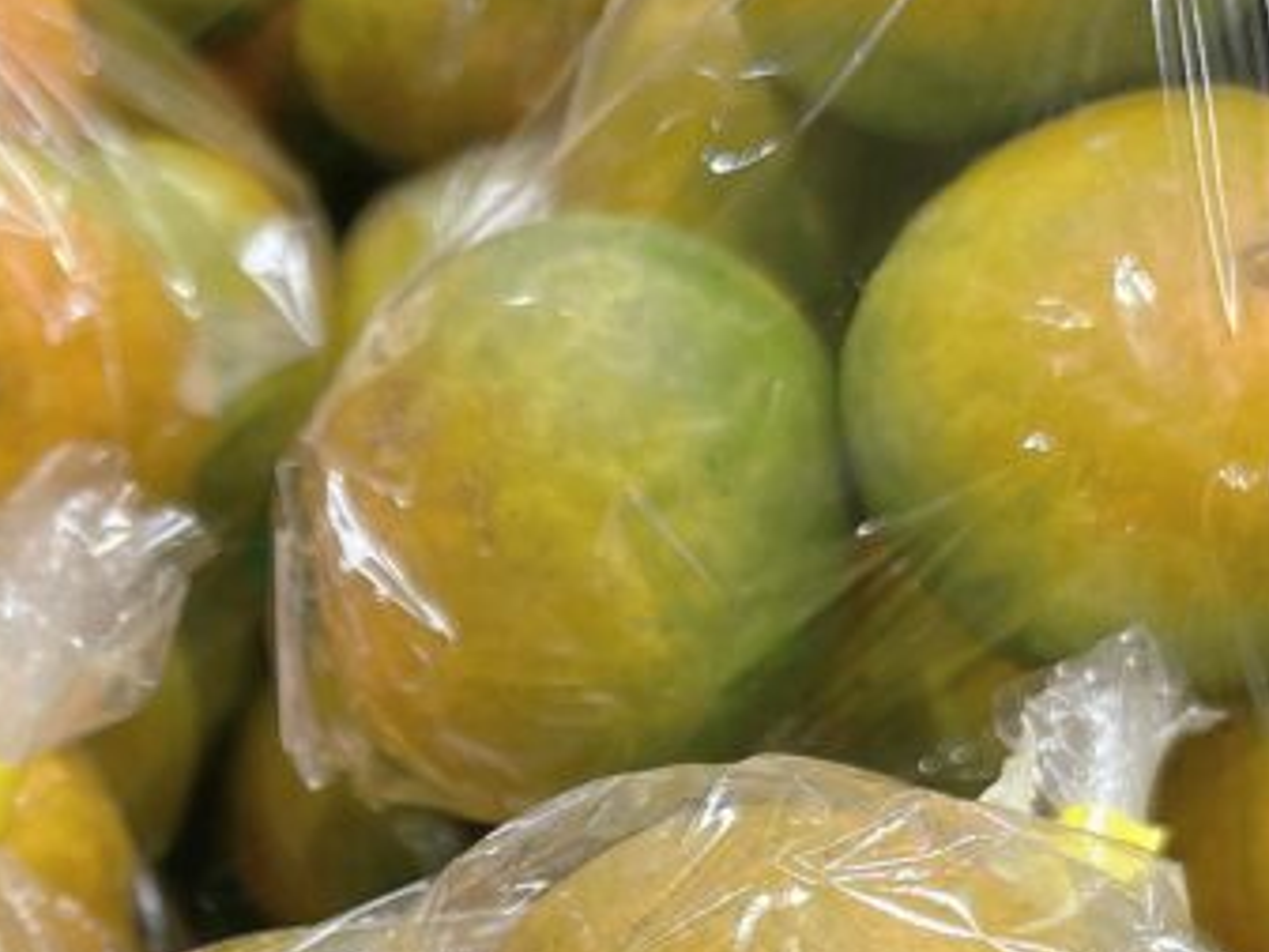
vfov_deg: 18.9
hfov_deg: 25.4
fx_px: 2714
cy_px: 1129
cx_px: 102
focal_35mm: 74
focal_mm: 5.96
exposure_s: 1/120
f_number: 1.6
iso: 80
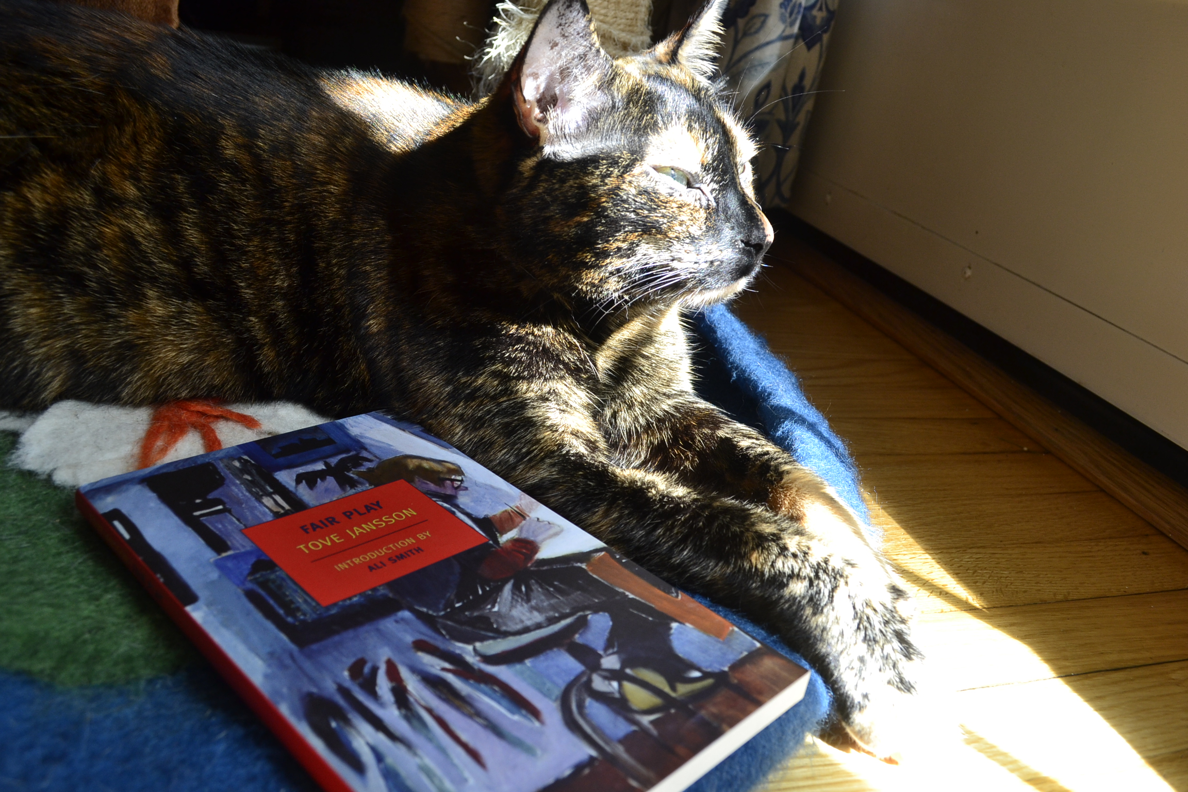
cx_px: 594
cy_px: 396
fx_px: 990
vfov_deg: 43.6
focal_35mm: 30
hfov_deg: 61.9
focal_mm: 20
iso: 400
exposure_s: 1/50
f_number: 8
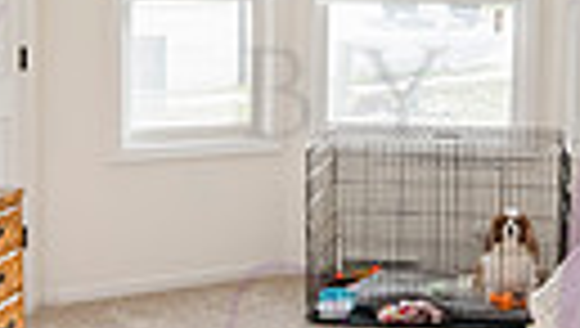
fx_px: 1017
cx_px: 427
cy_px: 83
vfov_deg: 18.2
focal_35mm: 66
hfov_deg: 31.3
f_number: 4
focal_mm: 14
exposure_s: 1/500
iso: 800
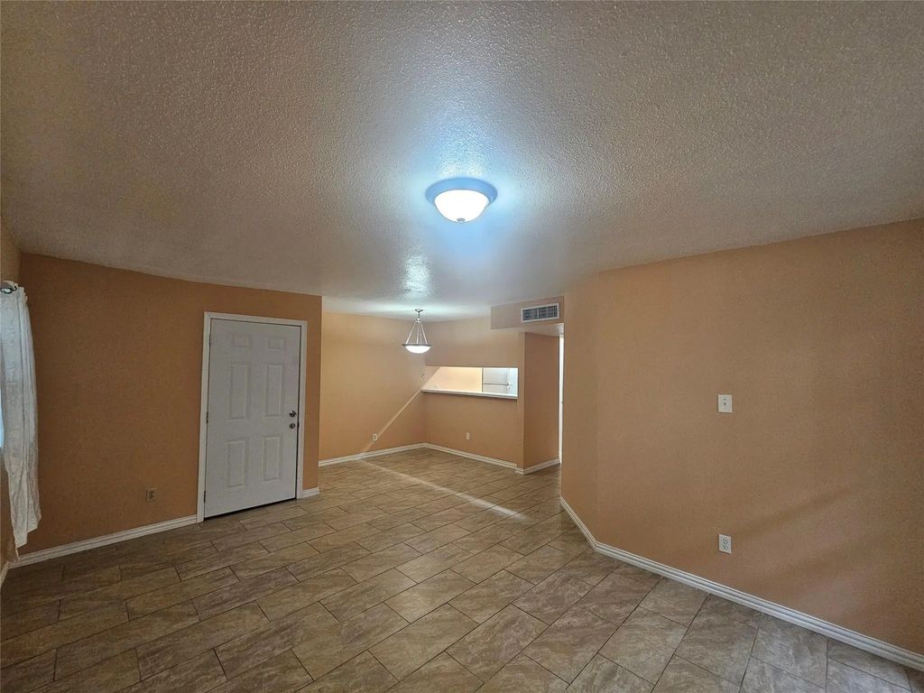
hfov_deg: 106.2
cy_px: 346
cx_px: 462
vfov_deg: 89.9
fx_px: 347
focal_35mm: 13
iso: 400
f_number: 2.2
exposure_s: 1/40
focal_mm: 2.2
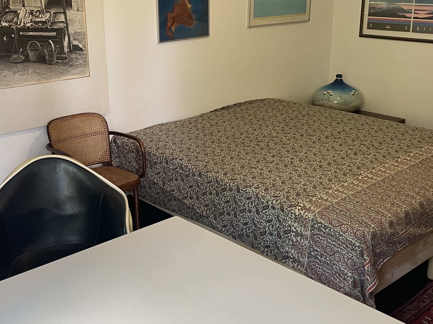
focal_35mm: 44
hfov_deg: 42.9
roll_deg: +0.9
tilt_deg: -16.7
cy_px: 137
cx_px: 194
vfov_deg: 32.8
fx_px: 550
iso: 125
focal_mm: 4.2
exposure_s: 1/78
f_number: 1.6
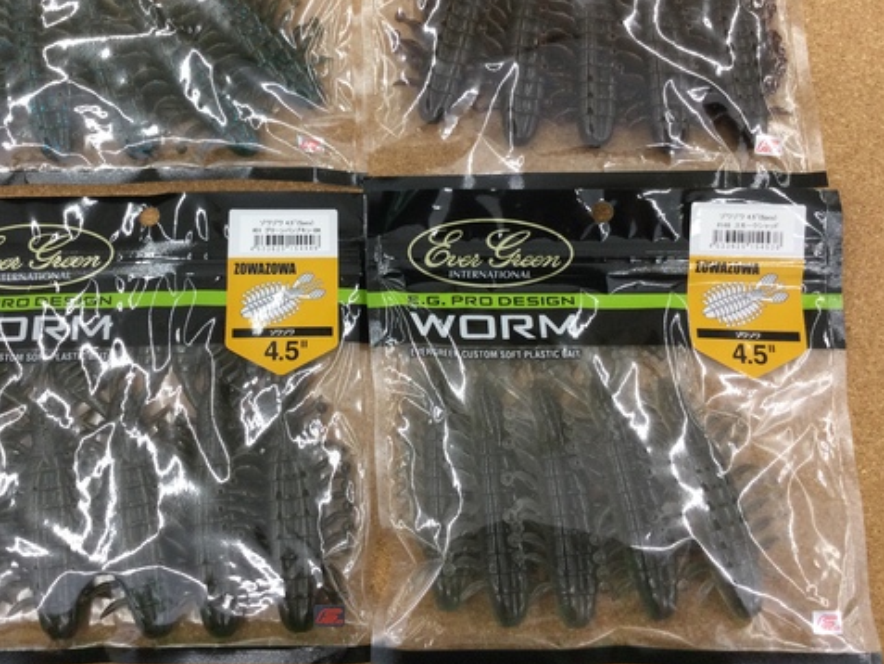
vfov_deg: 36.7
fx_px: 996
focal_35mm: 39
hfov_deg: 47.6
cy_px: 262
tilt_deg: -76.3
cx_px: 360
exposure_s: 1/30
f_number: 2.4
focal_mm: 3.3
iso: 32
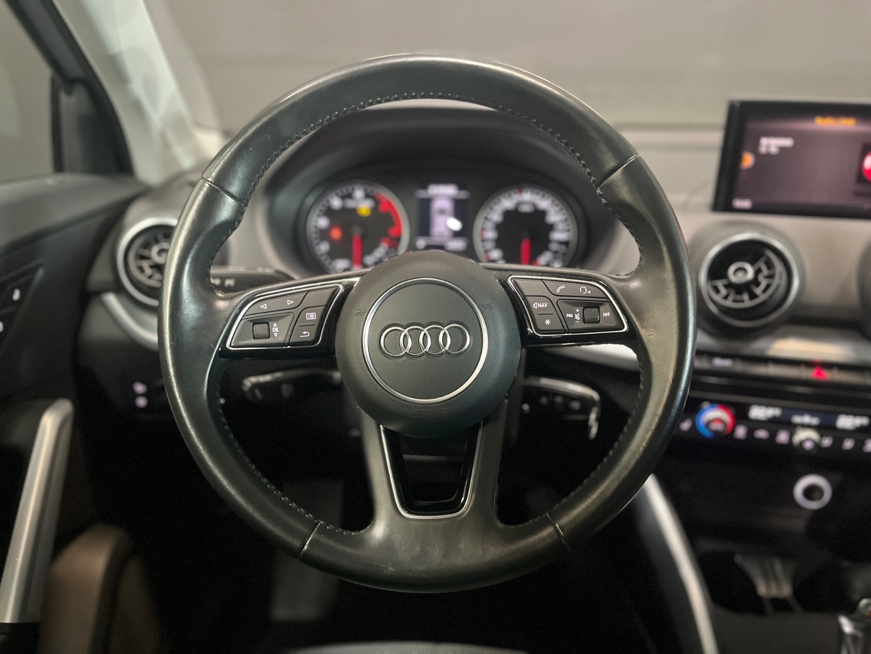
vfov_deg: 53.1
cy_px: 327
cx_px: 436
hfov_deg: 67.3
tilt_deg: -21.7
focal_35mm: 26
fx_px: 654
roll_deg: +0.0
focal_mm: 5.1
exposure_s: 1/35
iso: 640
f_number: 1.6
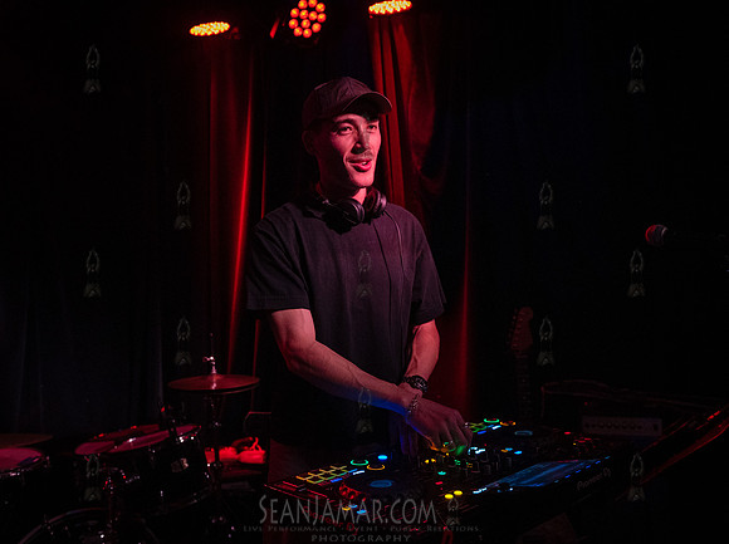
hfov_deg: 54.0
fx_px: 710
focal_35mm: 34
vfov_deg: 41.9
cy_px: 270
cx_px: 300
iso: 12800
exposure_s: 1/250
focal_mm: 29
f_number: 3.5
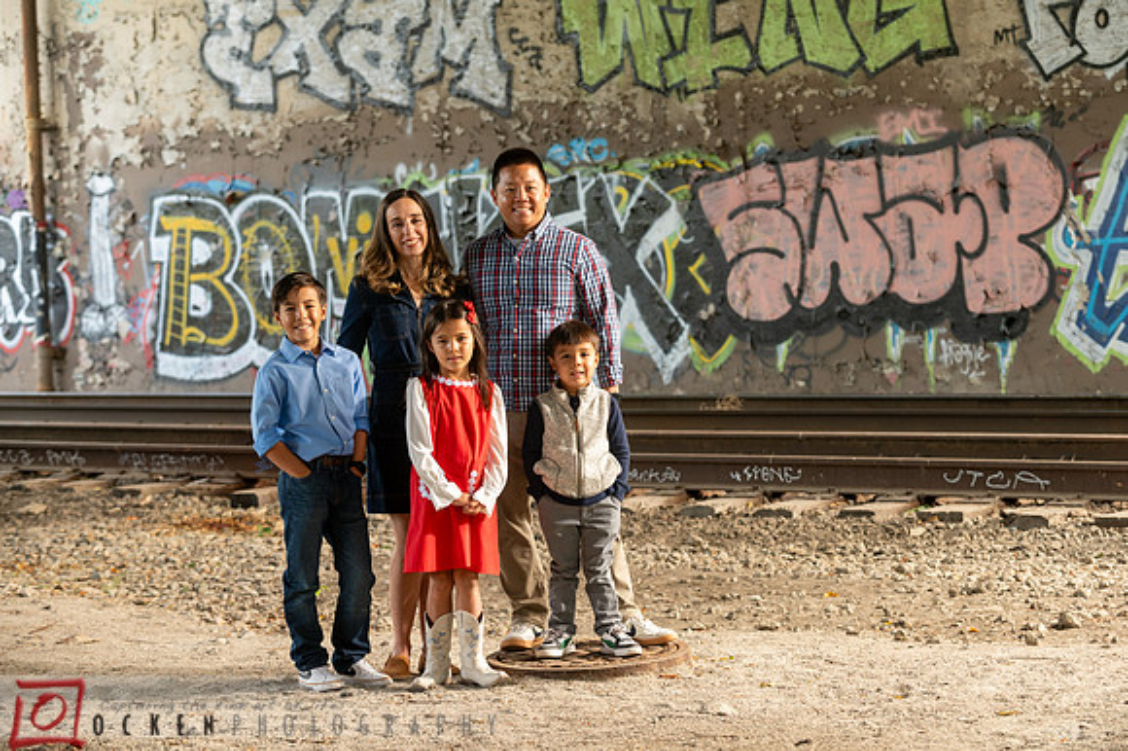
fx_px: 2665
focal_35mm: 85
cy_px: 367
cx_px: 577
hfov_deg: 23.9
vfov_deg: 16.0
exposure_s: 1/100
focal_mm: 82
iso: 400
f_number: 3.5
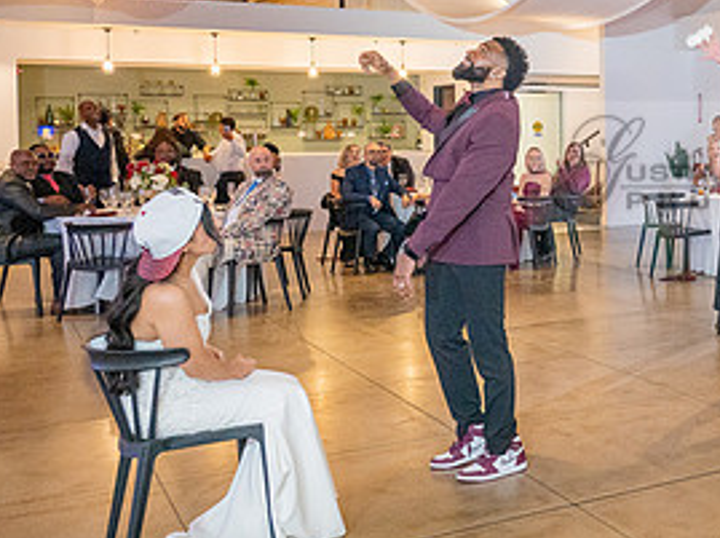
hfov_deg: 32.1
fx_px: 1122
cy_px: 165
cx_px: 760
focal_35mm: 54
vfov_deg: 26.8
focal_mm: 26
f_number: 4
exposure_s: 1/200
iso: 3200
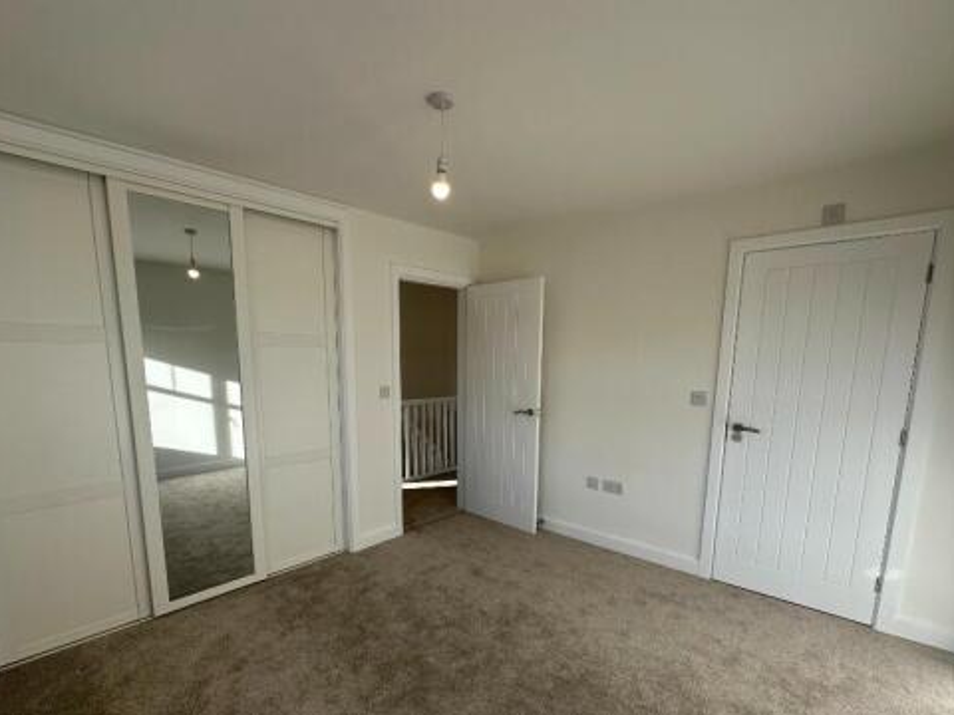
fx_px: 469
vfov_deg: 73.9
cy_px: 432
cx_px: 462
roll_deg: -0.7
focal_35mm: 17
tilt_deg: -9.7
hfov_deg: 91.0
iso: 40
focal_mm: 2.22
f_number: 2.2
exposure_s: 1/305
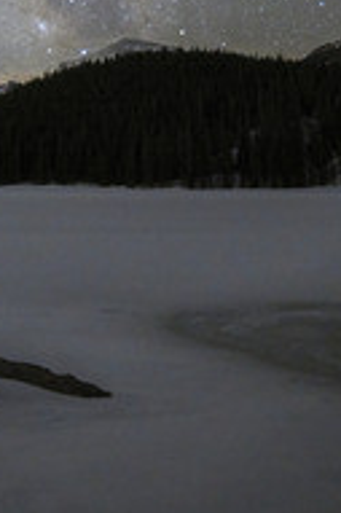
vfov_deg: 42.7
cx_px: 46
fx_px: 584
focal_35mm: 41
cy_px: 34
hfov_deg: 31.3
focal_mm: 14
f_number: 2.8
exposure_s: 25
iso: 4000
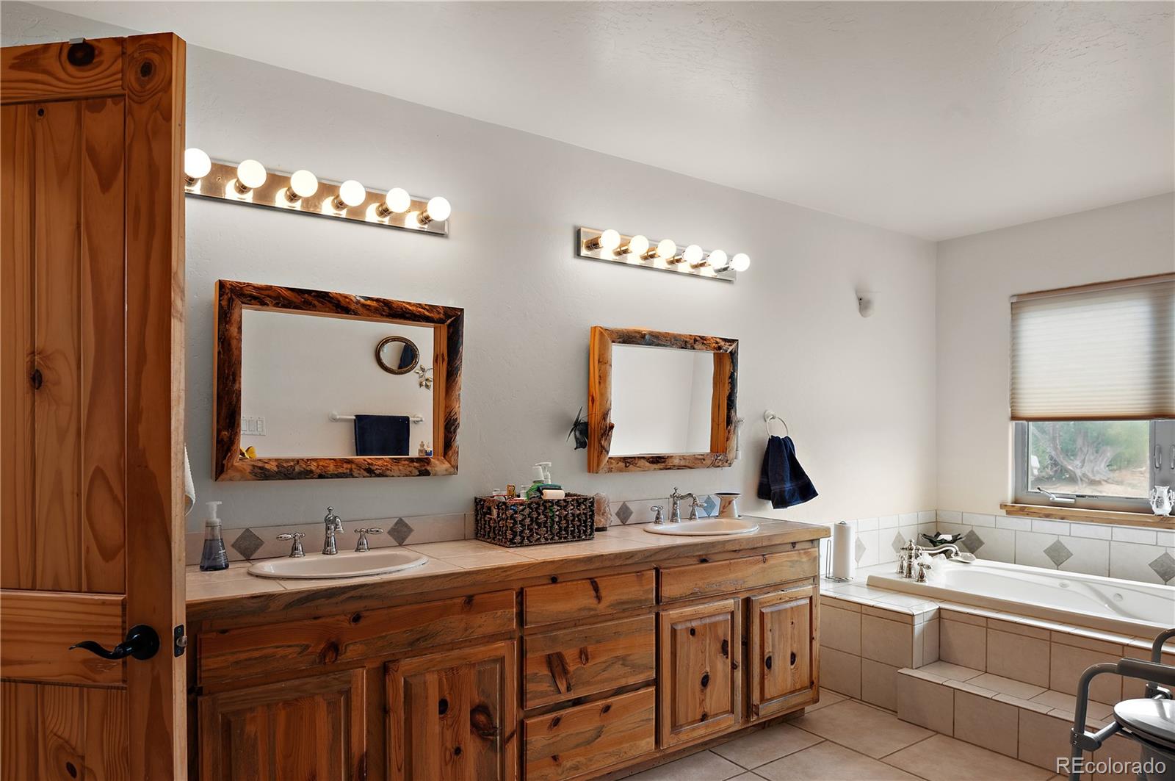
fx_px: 717
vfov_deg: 57.1
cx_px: 588
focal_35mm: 22
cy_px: 390
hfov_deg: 78.6
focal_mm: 22
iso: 100
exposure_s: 1/6
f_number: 8
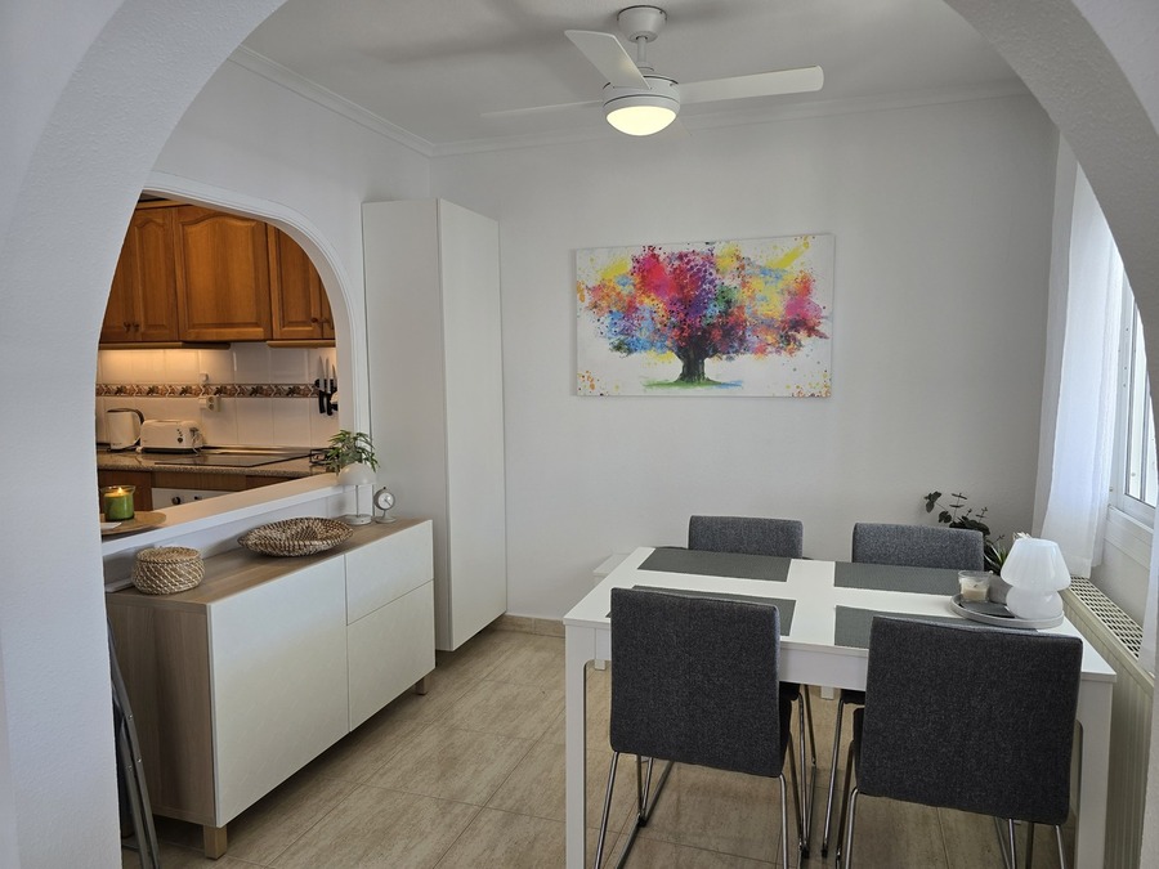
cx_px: 580
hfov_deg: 73.9
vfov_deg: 58.9
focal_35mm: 23
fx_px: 770
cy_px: 434
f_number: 1.7
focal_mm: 6.3
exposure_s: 1/90.1
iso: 64
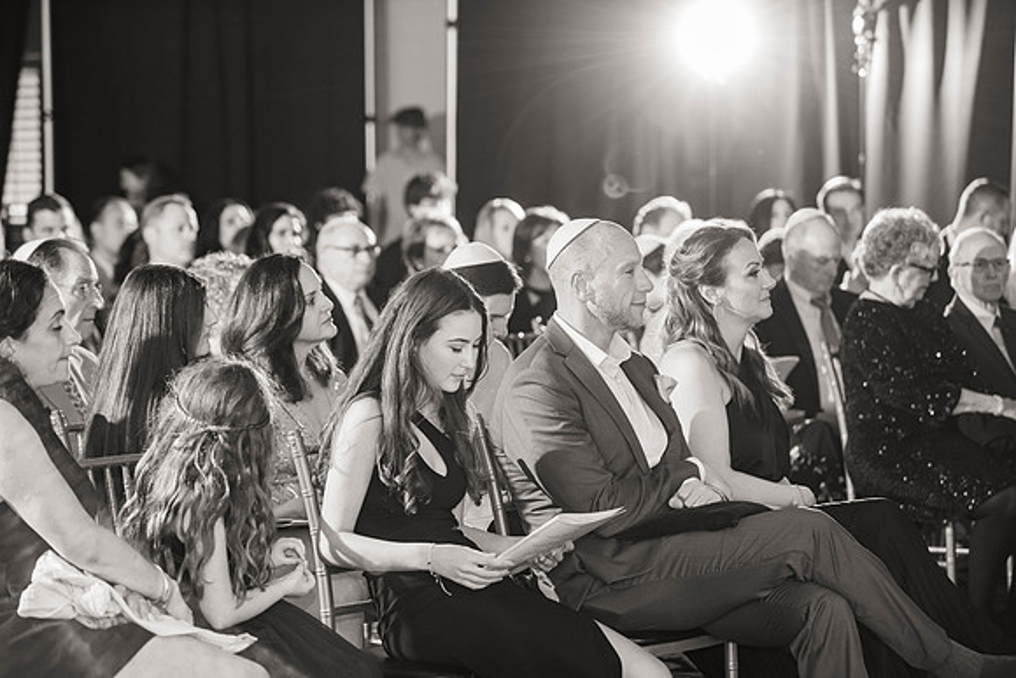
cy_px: 339
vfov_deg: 13.0
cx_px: 508
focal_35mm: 105
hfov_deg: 19.5
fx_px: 2964
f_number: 3.5
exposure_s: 1/125
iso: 800
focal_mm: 105
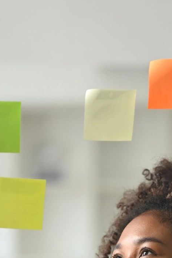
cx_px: 158
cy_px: 375
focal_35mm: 256
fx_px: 1835
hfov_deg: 5.4
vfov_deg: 7.9
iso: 500
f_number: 1.8
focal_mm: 85
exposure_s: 1/500
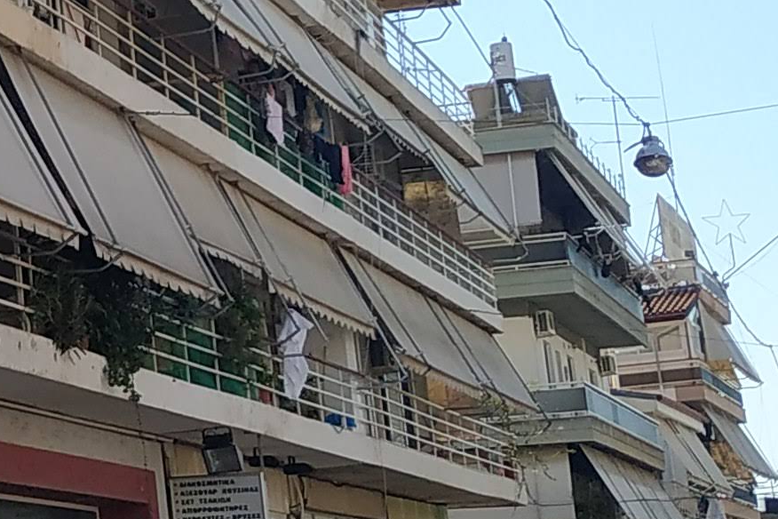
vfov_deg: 12.0
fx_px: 2463
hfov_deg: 16.1
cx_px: -465
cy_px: 95
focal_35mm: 114
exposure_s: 1/2779
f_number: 1.9
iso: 200
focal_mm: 3.94
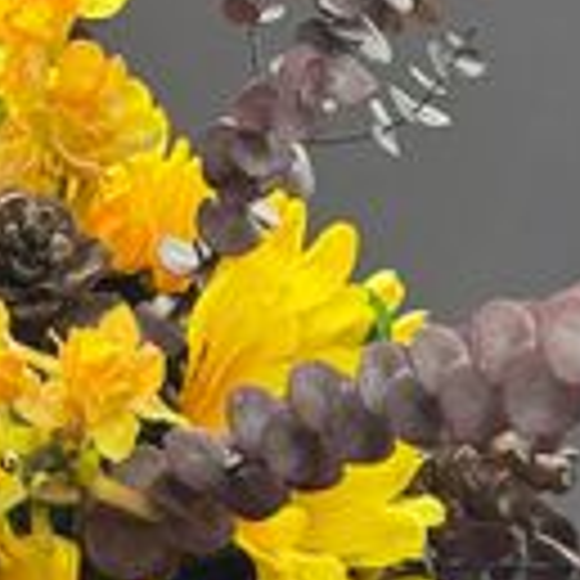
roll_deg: +0.8
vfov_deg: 12.9
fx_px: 2502
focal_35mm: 132
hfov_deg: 13.0
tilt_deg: -29.1
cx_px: -54
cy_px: 665
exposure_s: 1/76
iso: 100
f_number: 1.78
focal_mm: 6.76
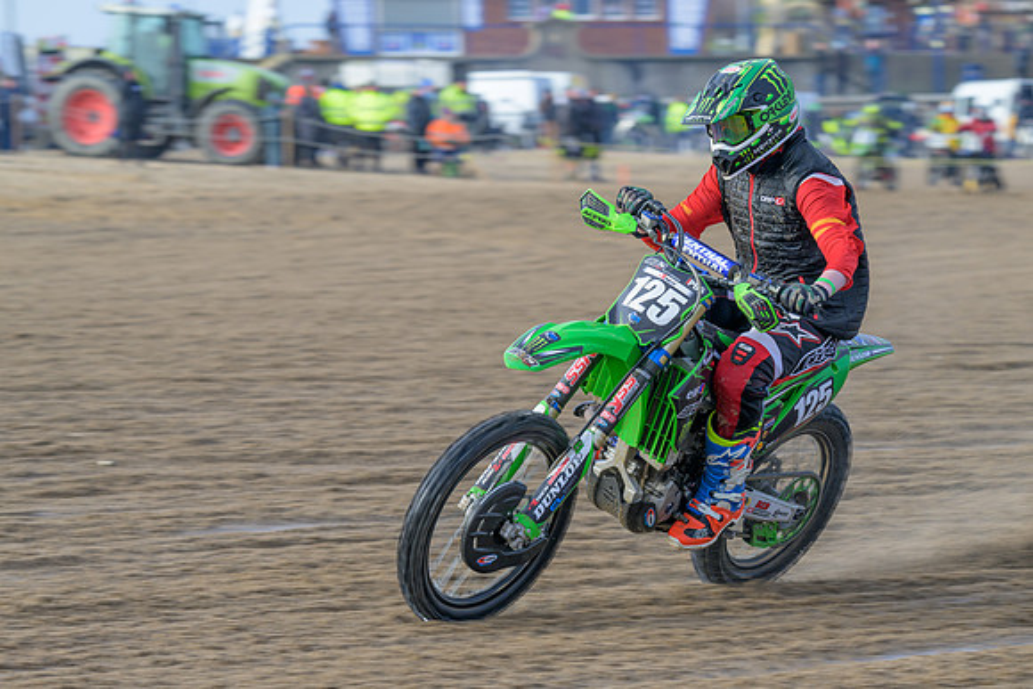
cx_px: 514
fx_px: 5601
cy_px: 344
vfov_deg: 7.0
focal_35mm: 195
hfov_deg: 10.5
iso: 360
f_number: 8
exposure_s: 1/320
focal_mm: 180
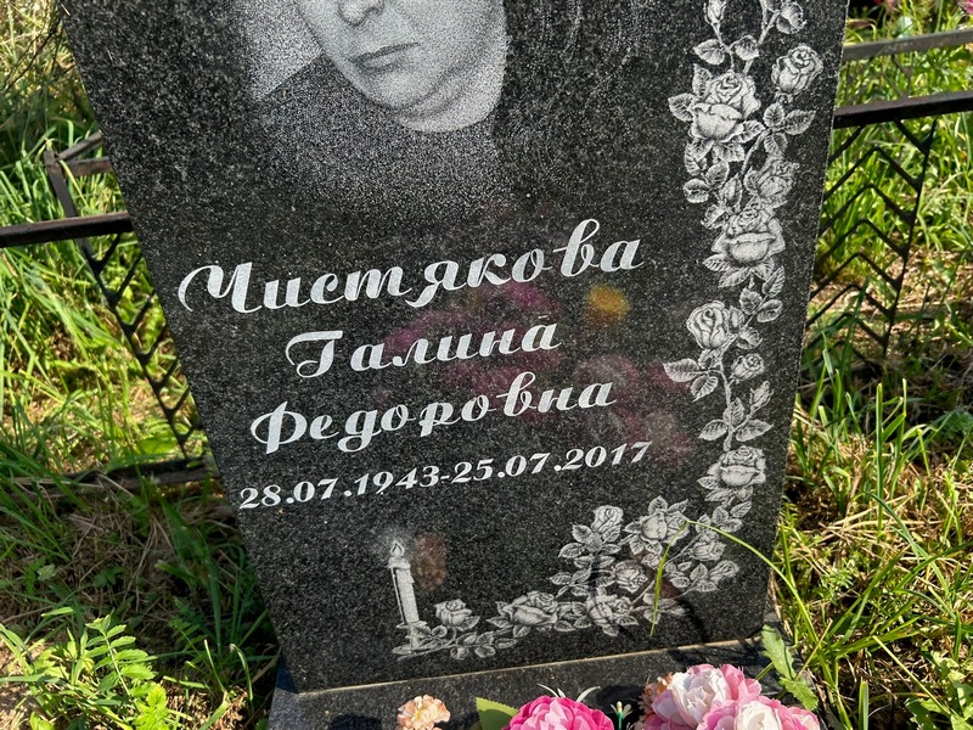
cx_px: 486
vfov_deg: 53.1
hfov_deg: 67.3
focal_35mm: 26
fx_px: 731
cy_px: 365
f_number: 1.5
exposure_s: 1/2252
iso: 50
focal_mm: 5.7
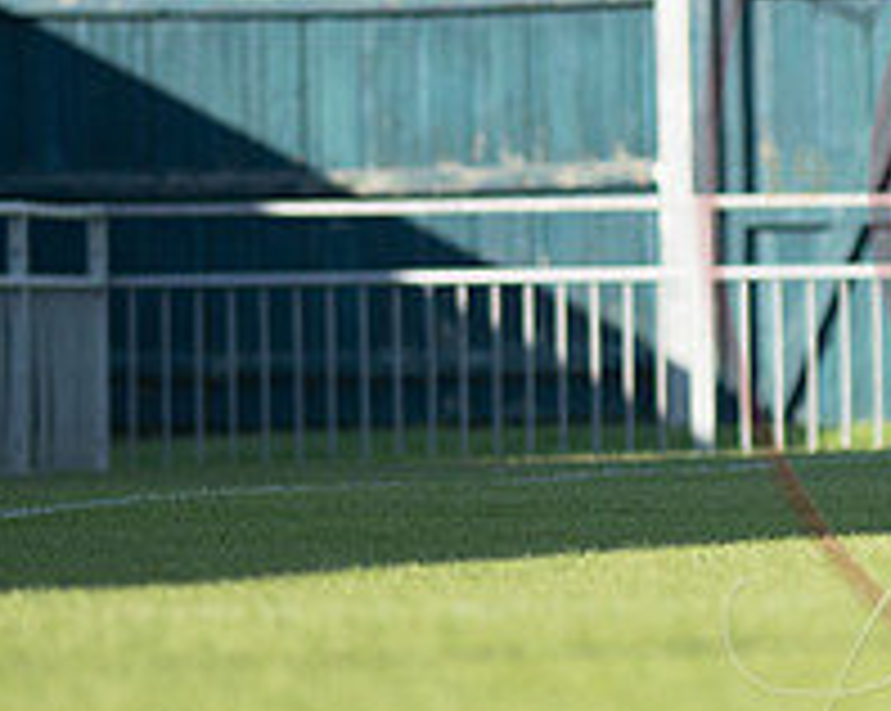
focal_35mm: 1238
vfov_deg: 1.2
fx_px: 32614
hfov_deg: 1.6
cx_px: 1251
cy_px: 241
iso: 250
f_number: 2.8
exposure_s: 1/1600
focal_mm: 300
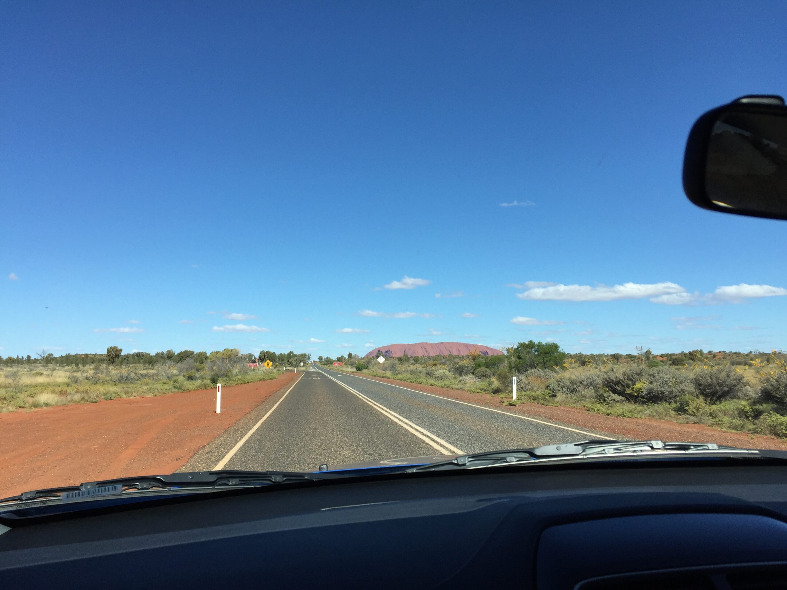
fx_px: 659
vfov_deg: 48.2
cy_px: 295
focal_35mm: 29
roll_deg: -1.5
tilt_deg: +3.9
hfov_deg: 61.7
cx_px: 394
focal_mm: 4.15
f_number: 2.2
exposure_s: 1/1980
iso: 32
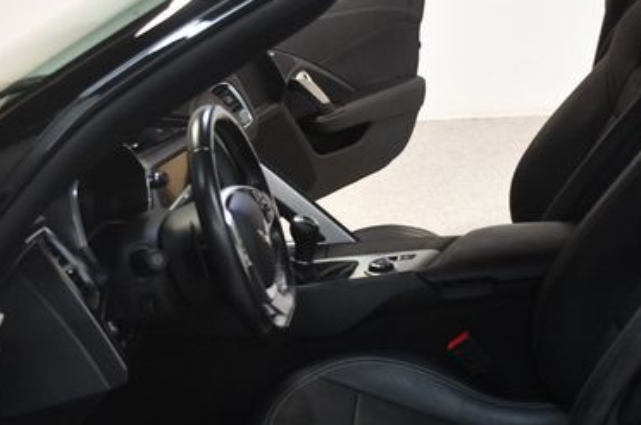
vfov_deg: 21.8
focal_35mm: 62
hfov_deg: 32.4
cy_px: 287
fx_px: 1102
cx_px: 362
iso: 3200
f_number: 3.8
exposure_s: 1/125
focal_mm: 24
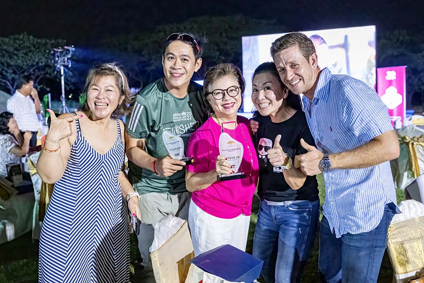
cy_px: 142
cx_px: 212
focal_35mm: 30
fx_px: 347
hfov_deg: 62.8
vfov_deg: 44.3
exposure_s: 1/200
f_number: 3.5
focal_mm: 29.5
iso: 9000
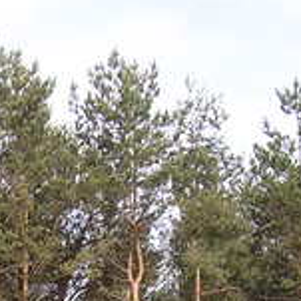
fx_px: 1397
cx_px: -132
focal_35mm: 142
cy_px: 454
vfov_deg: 11.8
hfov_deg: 11.8
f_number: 2.8
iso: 100
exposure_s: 1/300
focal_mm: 5.8
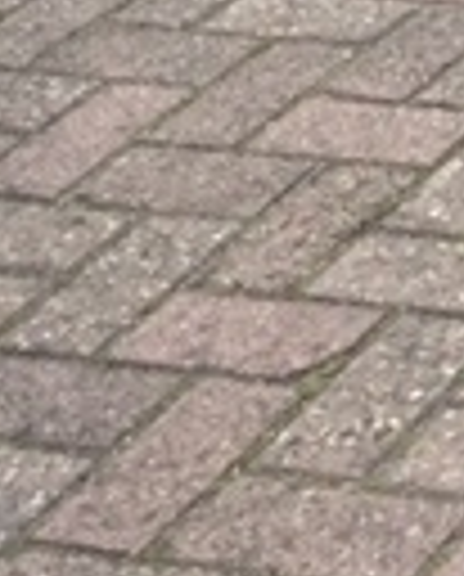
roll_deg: +0.1
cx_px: 1415
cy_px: -392
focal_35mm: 141
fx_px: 2412
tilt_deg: -18.8
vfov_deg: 12.6
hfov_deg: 8.9
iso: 32
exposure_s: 1/719
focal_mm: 4.15
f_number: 2.2
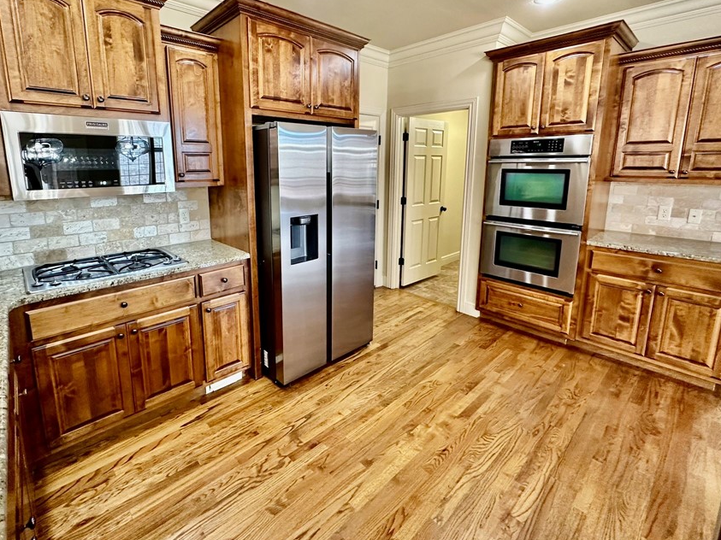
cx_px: 327
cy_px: 223
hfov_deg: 90.8
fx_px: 354
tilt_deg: -9.9
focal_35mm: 17
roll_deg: +0.1
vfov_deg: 74.1
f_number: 2.2
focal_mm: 2.22
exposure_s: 1/60
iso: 320
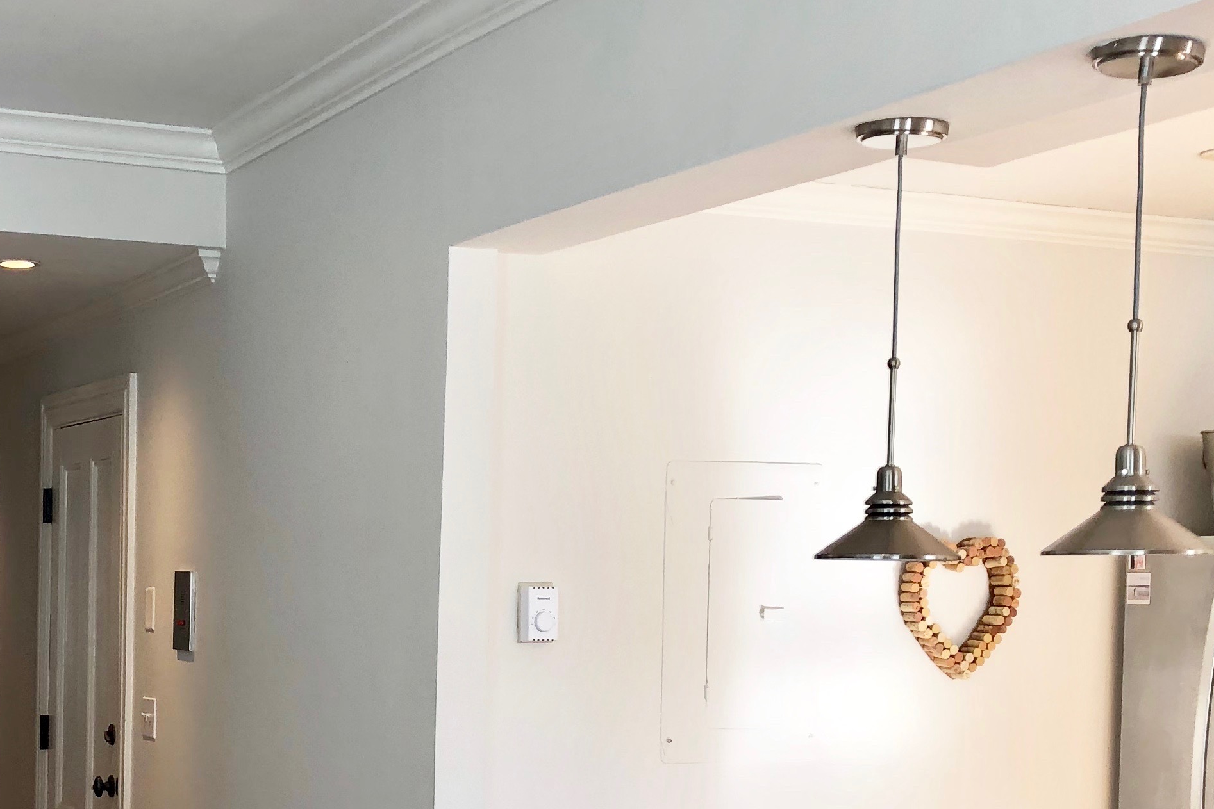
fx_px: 2091
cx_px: 319
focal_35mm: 62
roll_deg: -0.2
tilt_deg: -3.6
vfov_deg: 21.5
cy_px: 701
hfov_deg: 31.8
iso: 40
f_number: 1.8
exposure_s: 1/120
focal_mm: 3.99
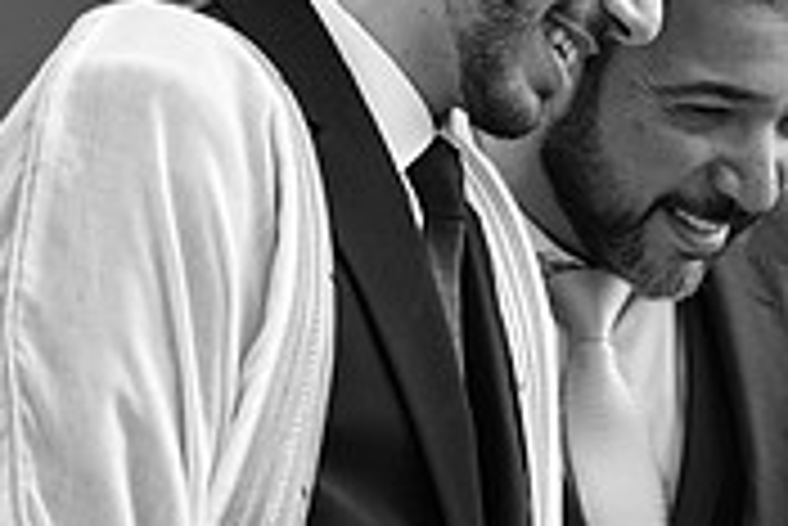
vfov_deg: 5.2
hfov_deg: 7.8
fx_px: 5805
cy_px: 236
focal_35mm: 265
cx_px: 653
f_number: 2.8
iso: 200
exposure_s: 1/400
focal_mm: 80
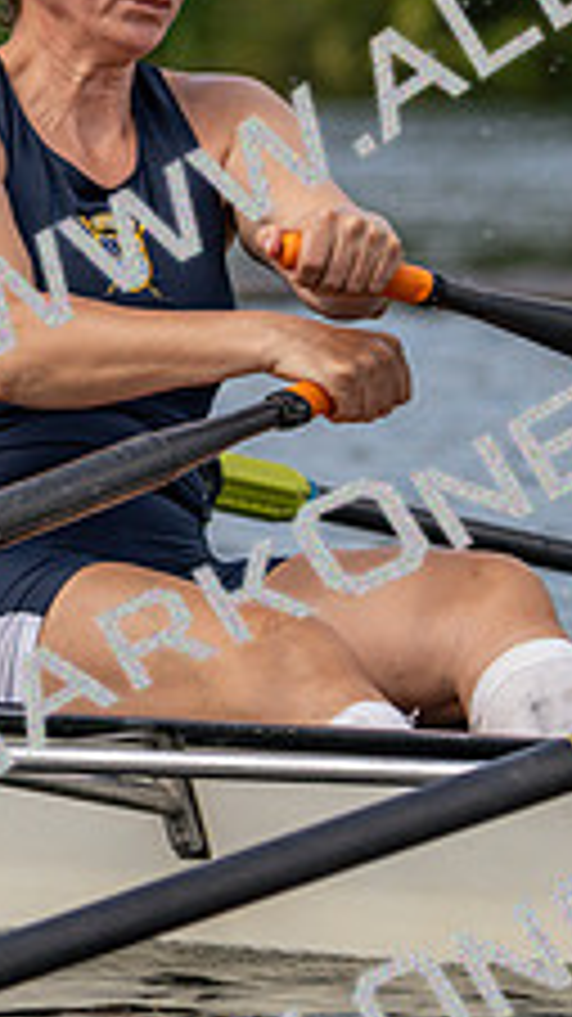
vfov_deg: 3.6
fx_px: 15975
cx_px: 486
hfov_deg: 2.1
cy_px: 371
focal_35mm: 592
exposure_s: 1/1600
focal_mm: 220
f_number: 5.6
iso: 320
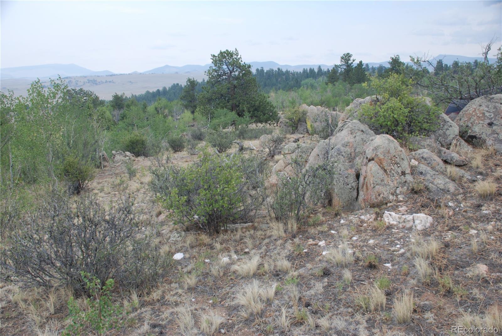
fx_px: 419
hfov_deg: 61.9
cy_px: 168
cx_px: 251
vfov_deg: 43.7
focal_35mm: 30
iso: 200
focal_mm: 20
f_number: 5.6
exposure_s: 1/125
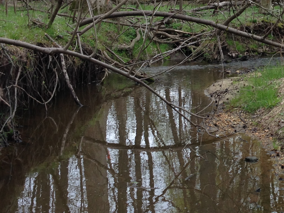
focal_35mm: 84
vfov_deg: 17.5
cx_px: 256
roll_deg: -0.2
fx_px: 689
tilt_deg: -9.6
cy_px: 76
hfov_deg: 22.7
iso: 50
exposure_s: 1/168
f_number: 2.4
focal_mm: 4.12
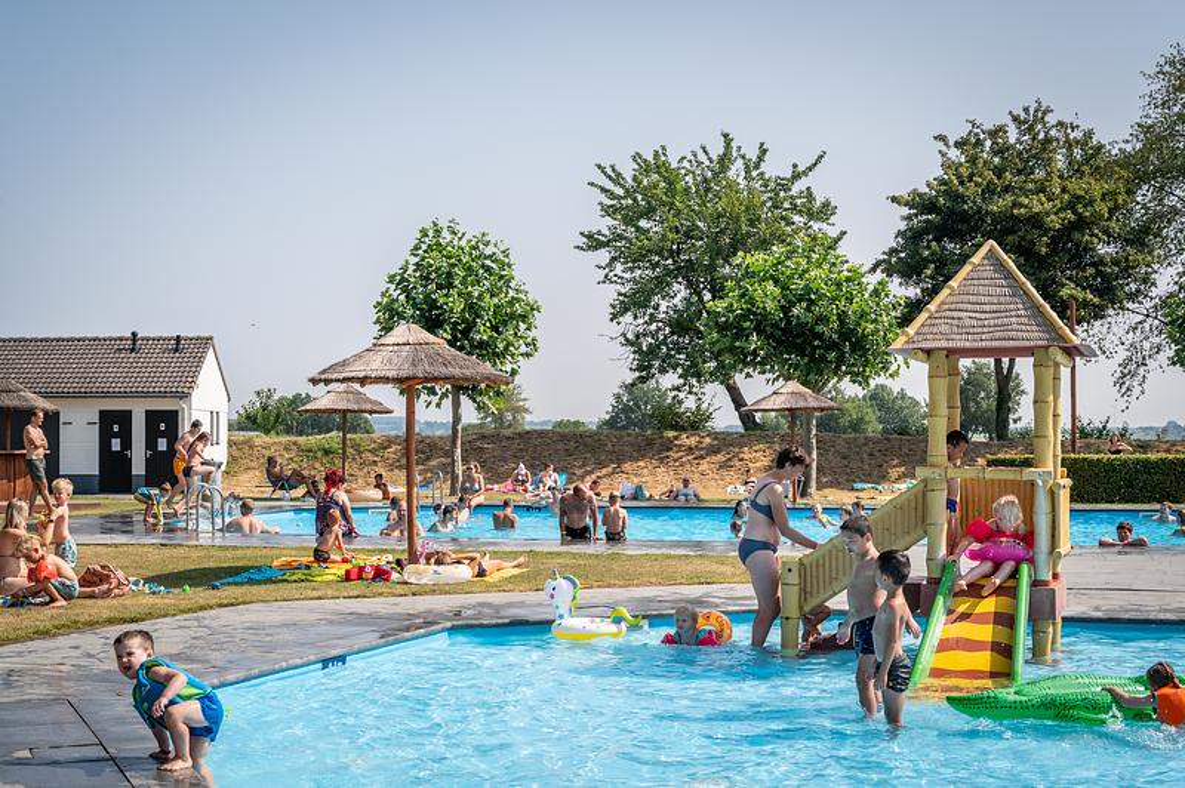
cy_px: 394
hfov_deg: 41.9
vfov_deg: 28.6
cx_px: 592
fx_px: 1546
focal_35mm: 47
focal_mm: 47
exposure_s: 1/800
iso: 100
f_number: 5.6
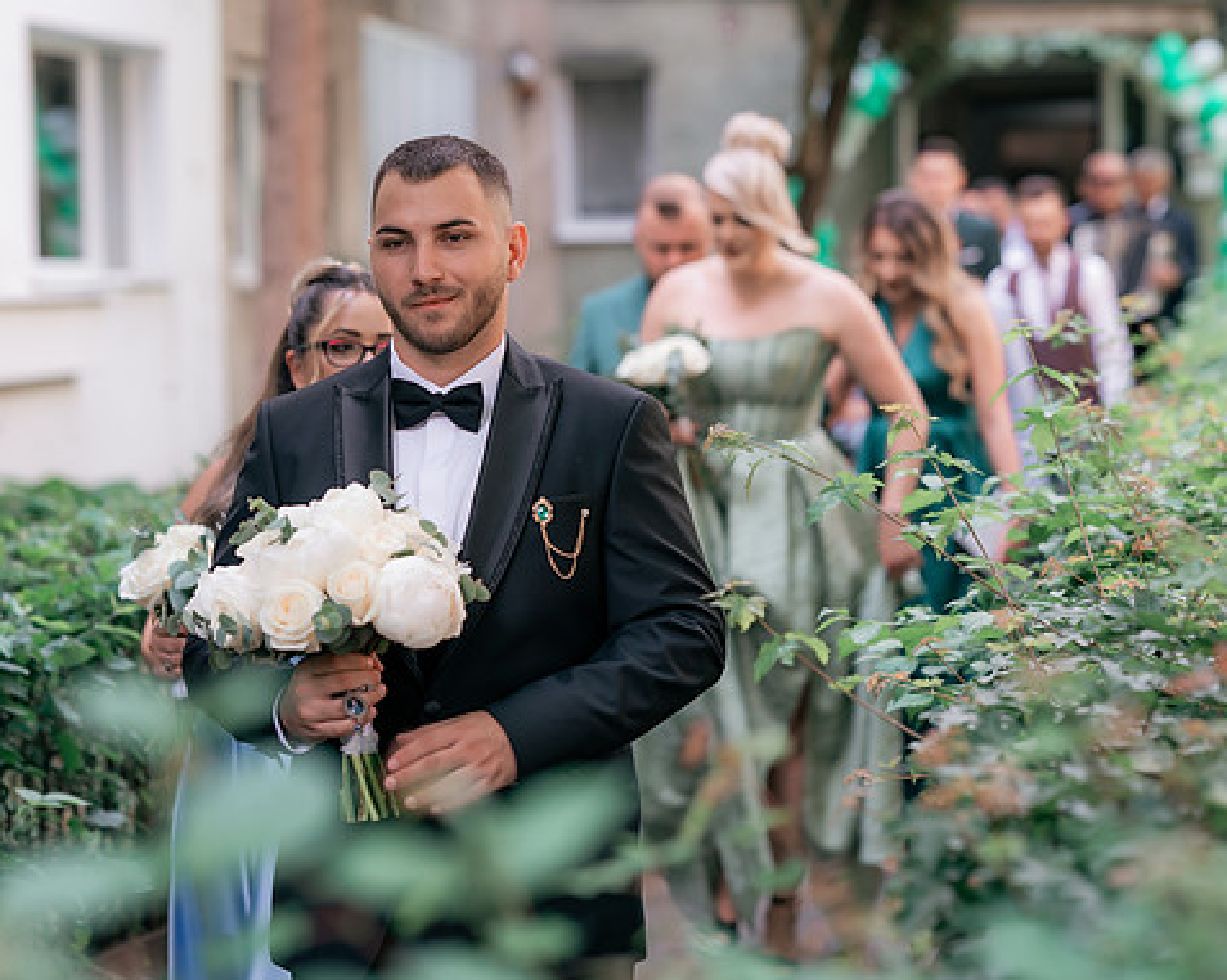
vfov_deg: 15.8
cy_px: 494
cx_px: 677
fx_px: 3520
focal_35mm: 97
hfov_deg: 19.8
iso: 320
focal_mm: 85
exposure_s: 1/320
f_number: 2.8
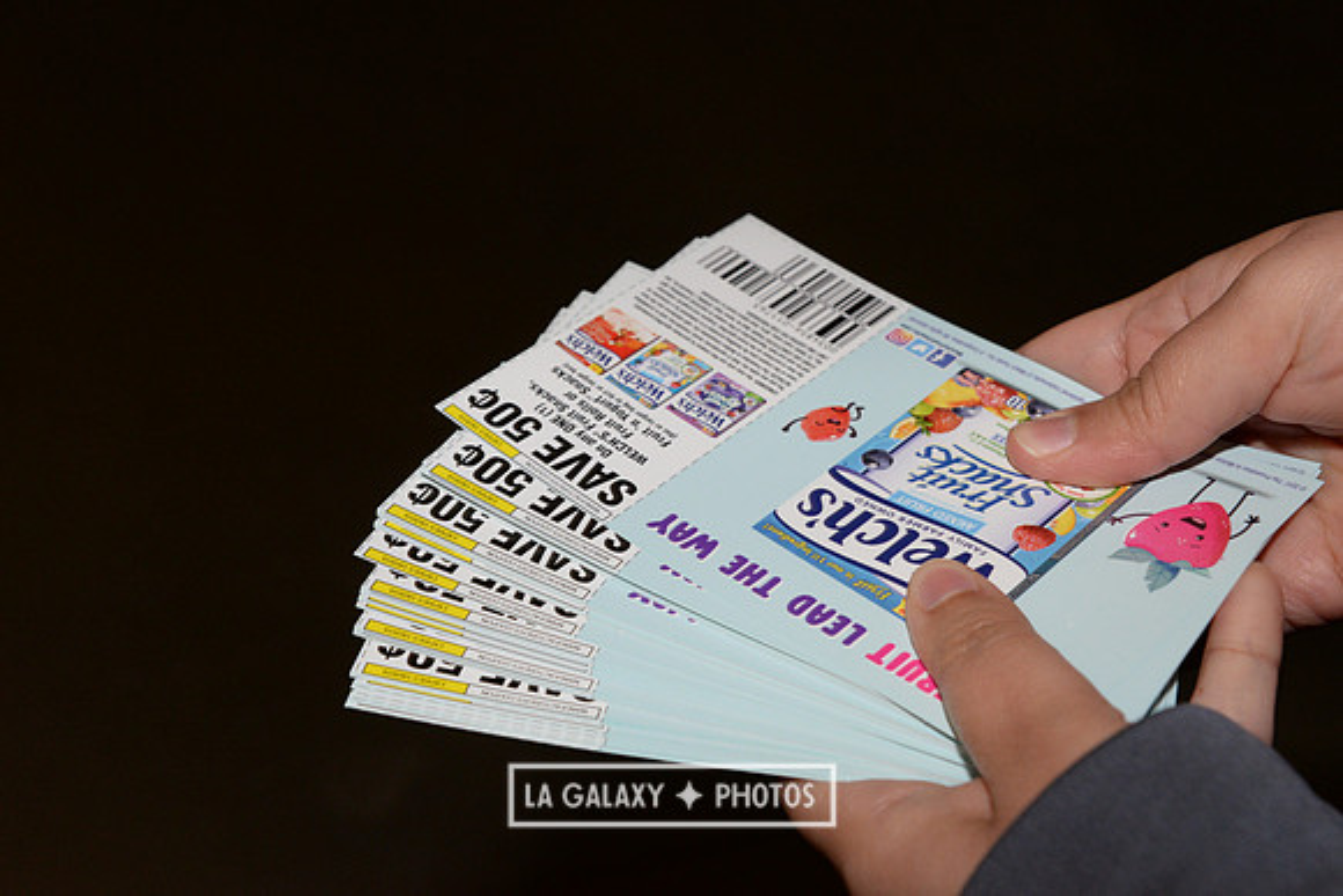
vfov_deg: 21.9
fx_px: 2313
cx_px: 672
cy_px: 448
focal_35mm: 62
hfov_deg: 32.4
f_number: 10
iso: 3200
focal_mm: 62
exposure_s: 1/60
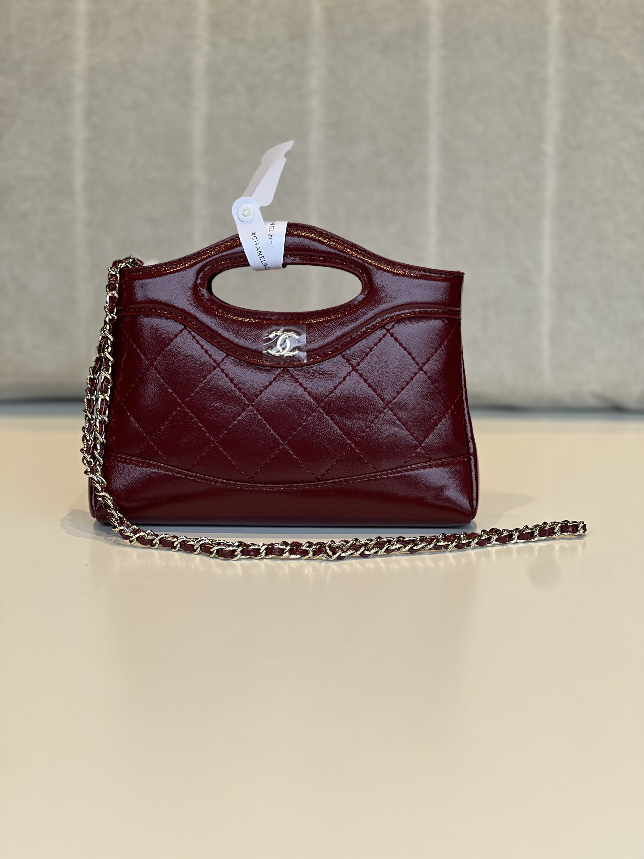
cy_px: 430
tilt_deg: -10.8
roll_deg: +1.1
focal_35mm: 77
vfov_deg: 25.3
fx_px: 1910
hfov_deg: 19.1
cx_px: 322
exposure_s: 1/100
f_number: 2.8
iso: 25
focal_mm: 9
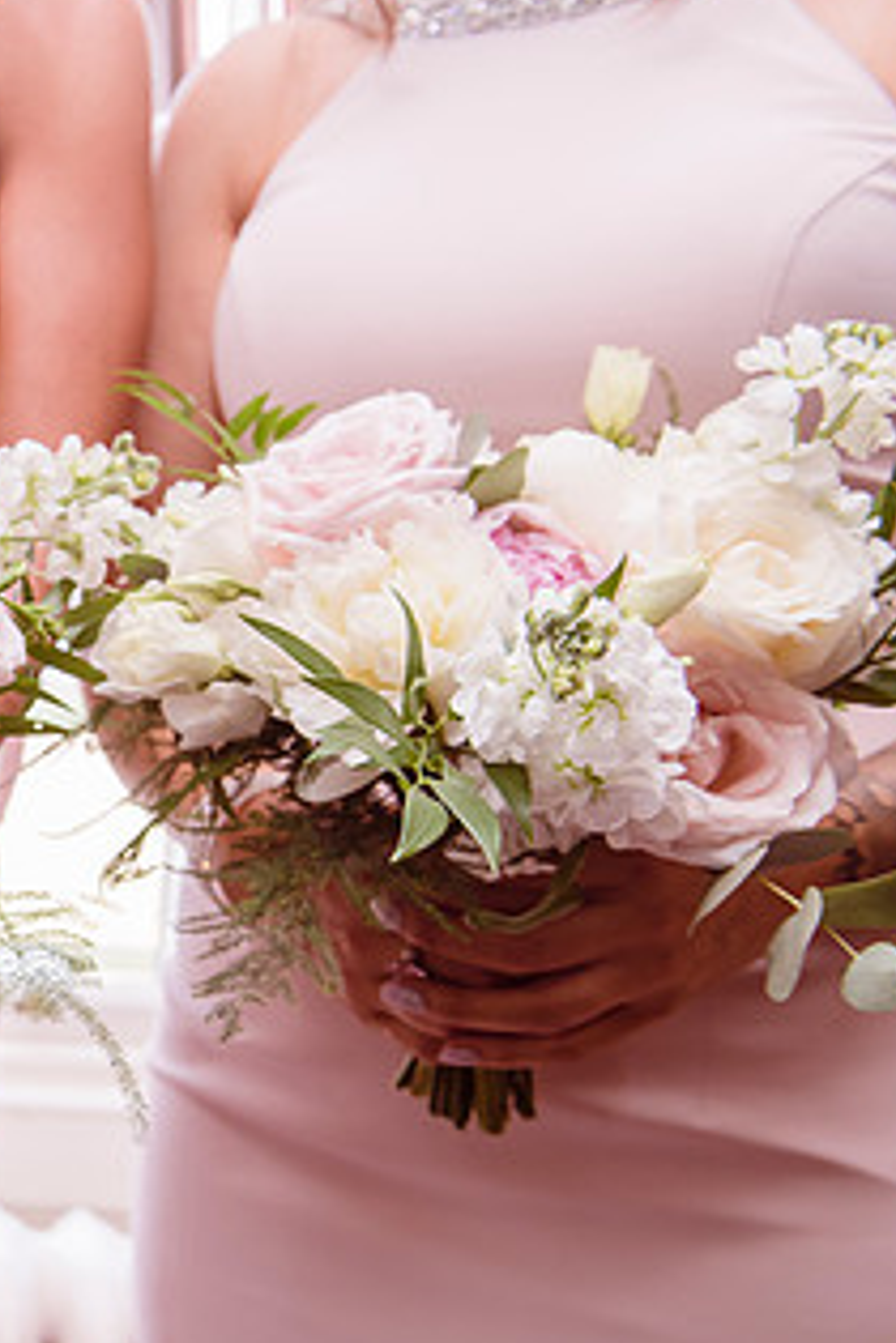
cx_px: -329
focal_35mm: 59
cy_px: 761
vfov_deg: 33.9
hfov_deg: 20.6
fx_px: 2202
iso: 320
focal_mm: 32
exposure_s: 1/60
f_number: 5.6
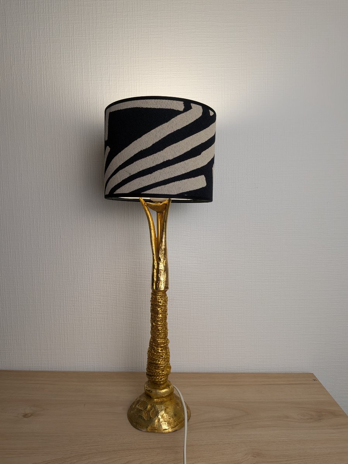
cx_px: 174
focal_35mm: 24
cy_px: 232
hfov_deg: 56.8
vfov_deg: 71.6
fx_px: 322
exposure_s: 1/132
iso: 26
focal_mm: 4.53
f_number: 1.7
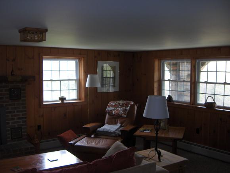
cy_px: 86
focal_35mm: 39
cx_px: 115
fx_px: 259
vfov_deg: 36.9
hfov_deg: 47.8
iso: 100
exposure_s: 1/60
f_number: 2.8
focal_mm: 8
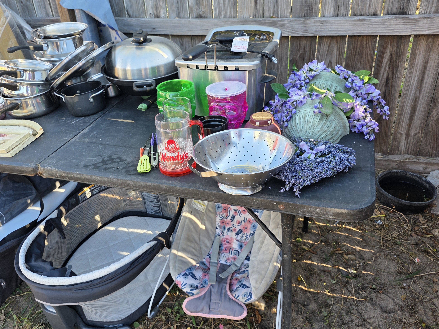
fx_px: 368
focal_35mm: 29
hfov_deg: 61.5
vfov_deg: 48.2
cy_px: 163
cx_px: 195
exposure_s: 1/180
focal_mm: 6.3
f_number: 1.7
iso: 40
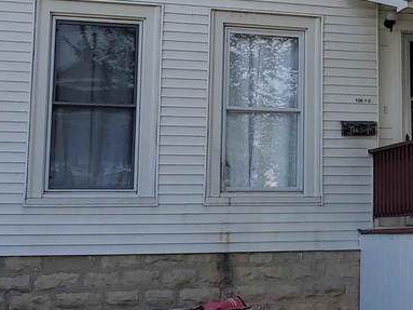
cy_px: 17
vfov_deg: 16.7
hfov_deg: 21.4
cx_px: 452
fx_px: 1038
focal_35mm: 87
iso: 50
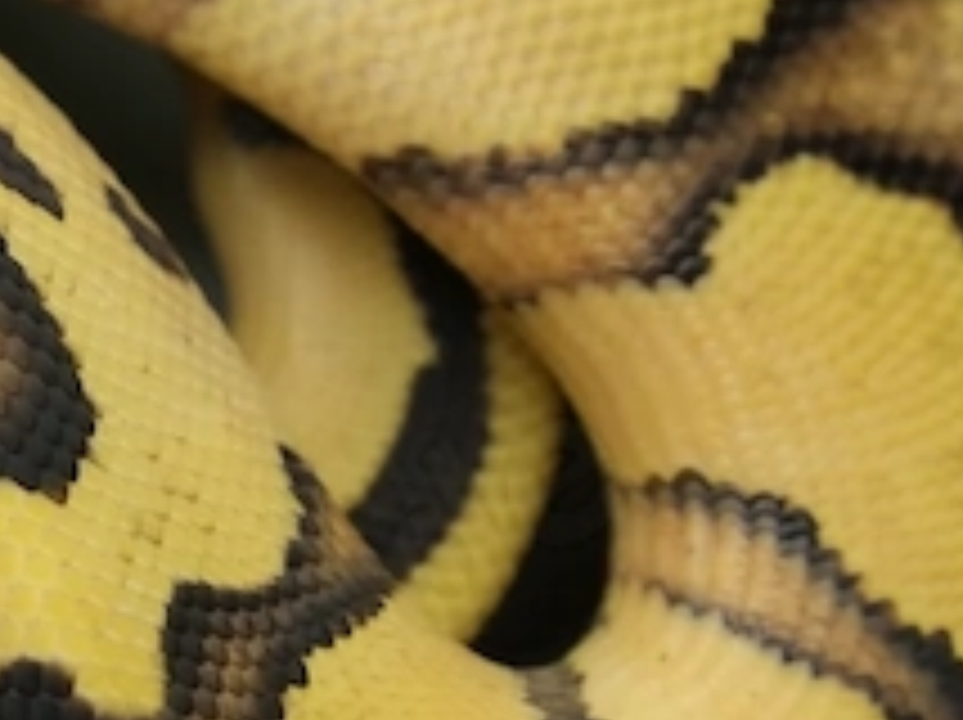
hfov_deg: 4.0
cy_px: 612
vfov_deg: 3.0
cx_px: -308
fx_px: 13727
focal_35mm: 494
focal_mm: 110
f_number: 8
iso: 800
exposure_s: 1/161
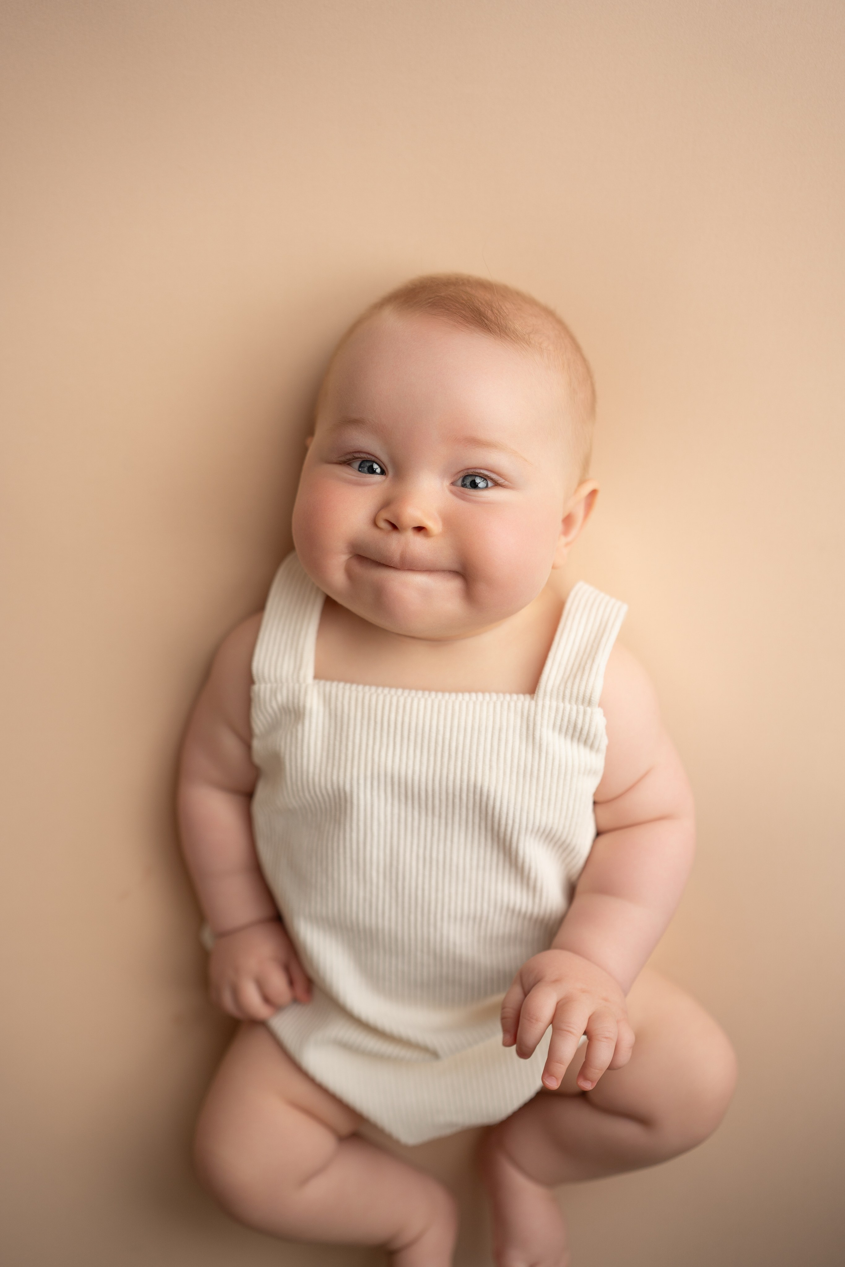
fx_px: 1232
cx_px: 422
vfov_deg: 54.4
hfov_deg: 37.9
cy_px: 634
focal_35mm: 35
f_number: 2.2
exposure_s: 1/160
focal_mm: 35
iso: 100
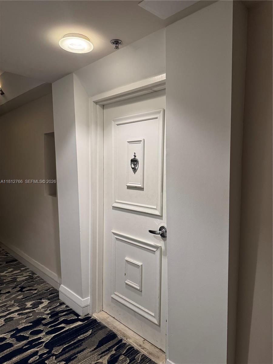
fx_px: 252
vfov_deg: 71.6
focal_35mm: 24
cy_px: 182
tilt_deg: -3.0
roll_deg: -1.4
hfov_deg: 56.8
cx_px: 136
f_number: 1.78
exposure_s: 1/60
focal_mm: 6.76
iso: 250
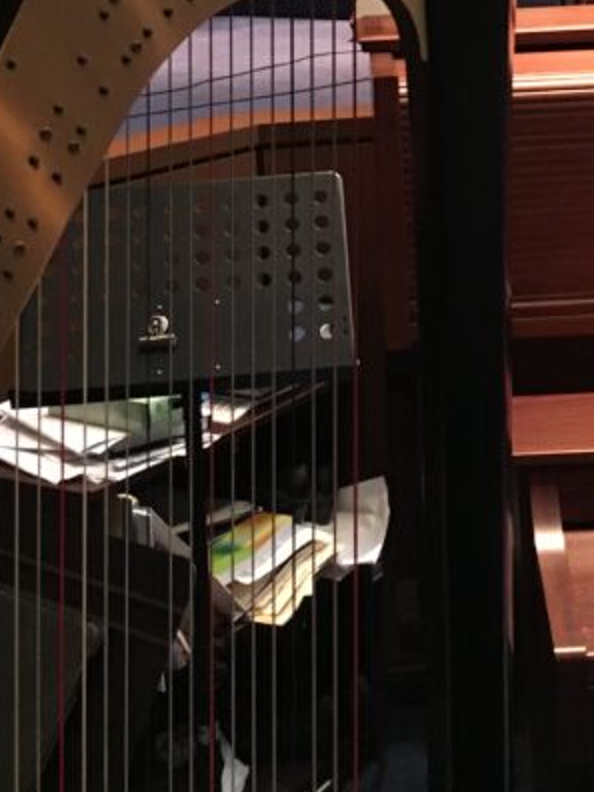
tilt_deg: -1.6
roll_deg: +3.0
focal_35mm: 75
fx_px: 1716
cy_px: -106
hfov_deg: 19.6
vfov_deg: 24.1
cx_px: 388
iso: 250
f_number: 2.2
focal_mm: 4.15
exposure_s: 1/15
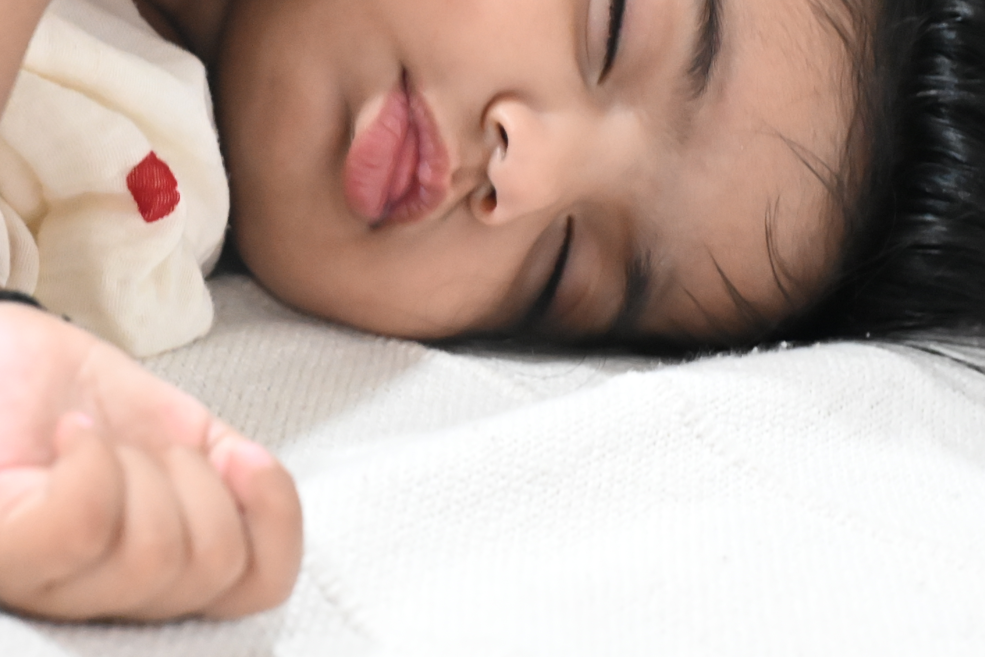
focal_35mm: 106
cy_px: -28
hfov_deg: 19.1
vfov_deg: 12.7
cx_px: 179
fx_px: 2900
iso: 11400
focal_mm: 50
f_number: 5.6
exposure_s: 1/60
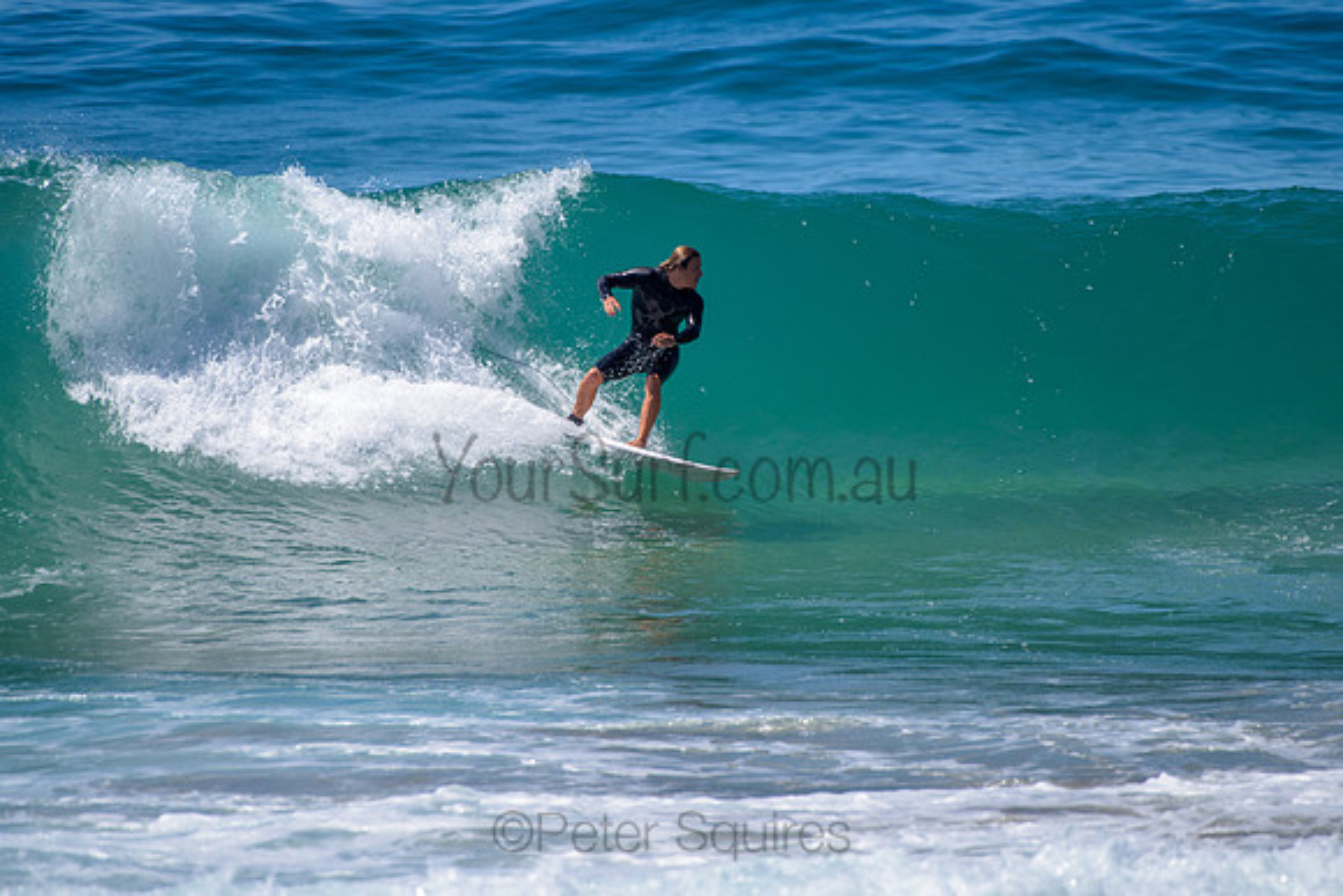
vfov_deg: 2.2
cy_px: 347
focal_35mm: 613
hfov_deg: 3.4
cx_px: 656
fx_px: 22866
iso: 100
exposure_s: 1/2000
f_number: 5.6
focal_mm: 500
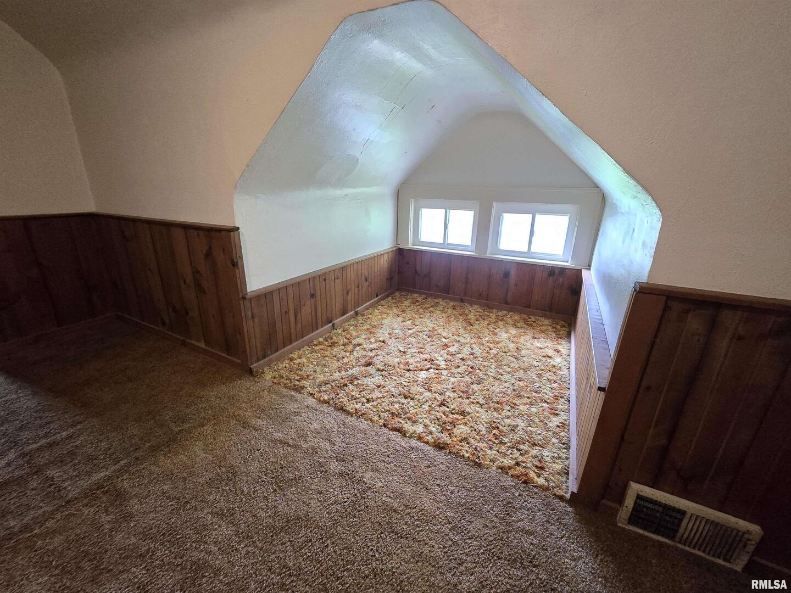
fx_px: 297
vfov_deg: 89.9
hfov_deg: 106.2
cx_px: 396
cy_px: 296
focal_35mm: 13
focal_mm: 2.2
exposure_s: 1/24
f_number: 2.2
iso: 1250
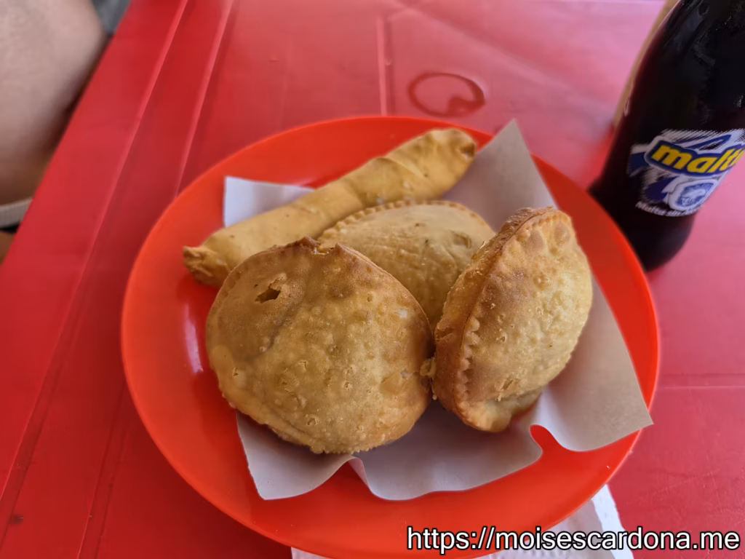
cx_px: 372
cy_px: 280
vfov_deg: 58.9
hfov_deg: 73.9
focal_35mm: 23
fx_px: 495
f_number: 1.4
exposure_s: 1/120
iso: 10
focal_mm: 6.5
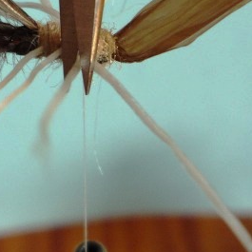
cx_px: 49
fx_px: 527
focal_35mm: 64
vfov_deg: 26.3
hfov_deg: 26.4
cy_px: 44
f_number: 3.3
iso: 100
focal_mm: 5.2
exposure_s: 1/30
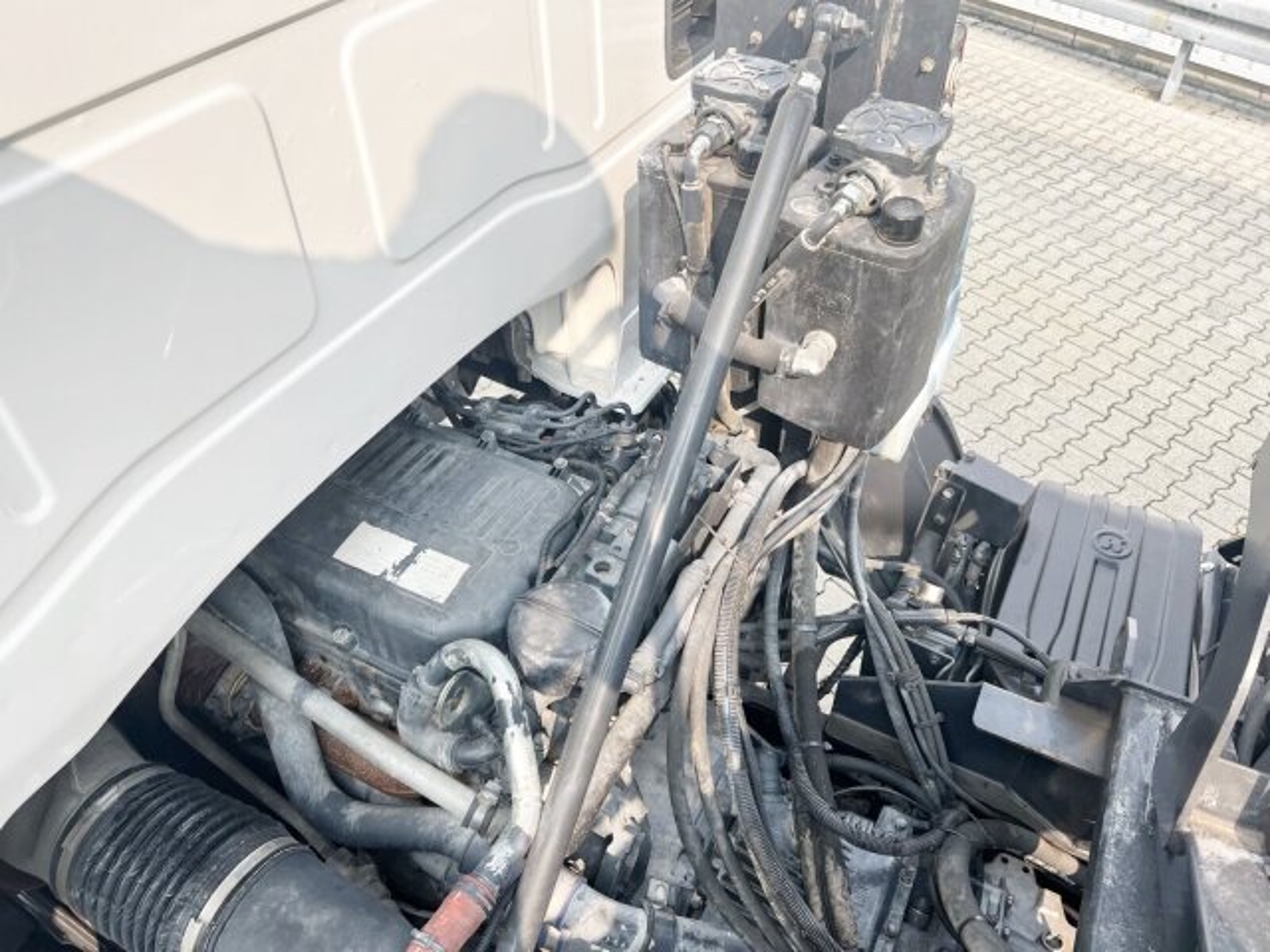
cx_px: 635
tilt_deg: -43.4
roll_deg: -2.9
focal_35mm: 26
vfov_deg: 53.1
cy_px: 476
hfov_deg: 67.3
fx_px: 954
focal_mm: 5.7
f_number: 1.5
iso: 50
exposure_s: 1/880
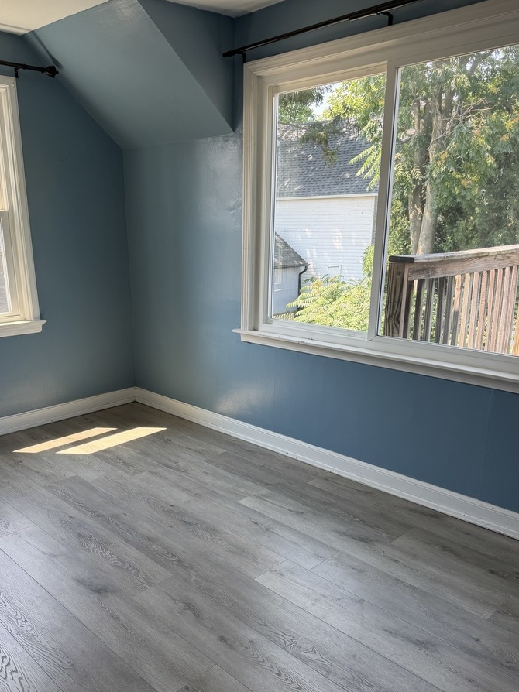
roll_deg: +1.9
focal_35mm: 29
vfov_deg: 61.4
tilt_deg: -16.3
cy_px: 397
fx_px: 580
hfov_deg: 48.0
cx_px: 218
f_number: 1.78
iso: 80
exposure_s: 1/223
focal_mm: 6.76
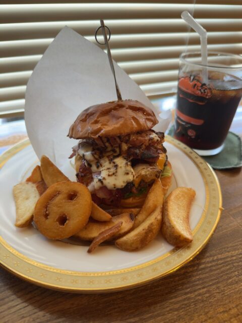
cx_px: 121
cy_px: 162
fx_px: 224
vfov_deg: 71.6
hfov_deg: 56.8
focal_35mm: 24
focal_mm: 6.76
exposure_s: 1/60
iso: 125
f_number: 1.78
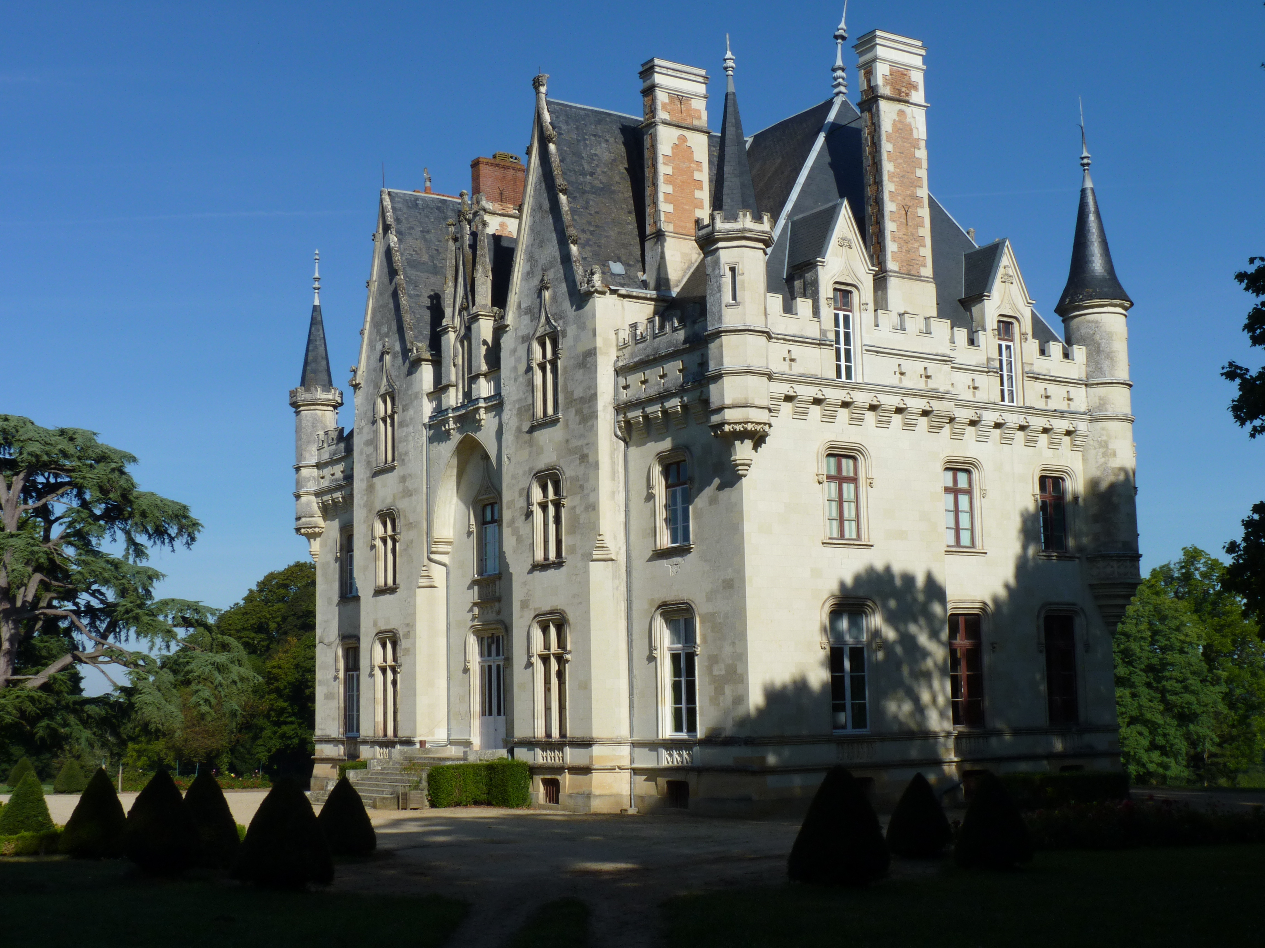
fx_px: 1718
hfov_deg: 40.4
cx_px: 644
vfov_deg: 30.9
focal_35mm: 47
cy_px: 476
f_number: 6.3
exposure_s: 1/500
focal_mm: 8.2
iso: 80
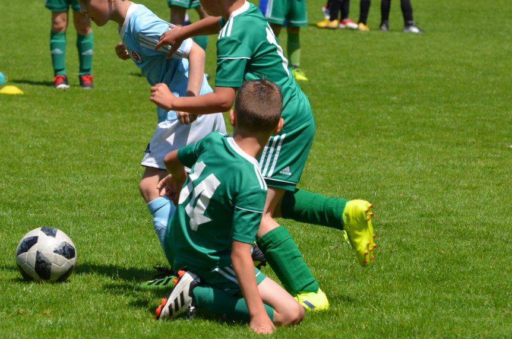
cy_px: 136
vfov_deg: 4.5
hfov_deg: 6.8
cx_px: 196
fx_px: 4296
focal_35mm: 303
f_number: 7.1
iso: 200
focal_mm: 145
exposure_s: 1/800
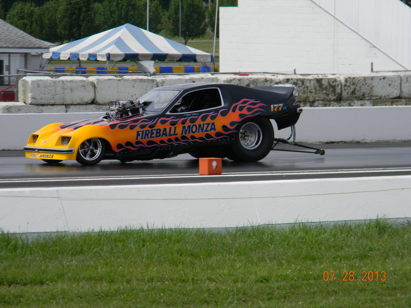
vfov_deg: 5.3
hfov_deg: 7.1
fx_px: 3301
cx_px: 206
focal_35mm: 278
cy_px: 154
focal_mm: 50.4
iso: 80
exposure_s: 1/554
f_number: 5.4
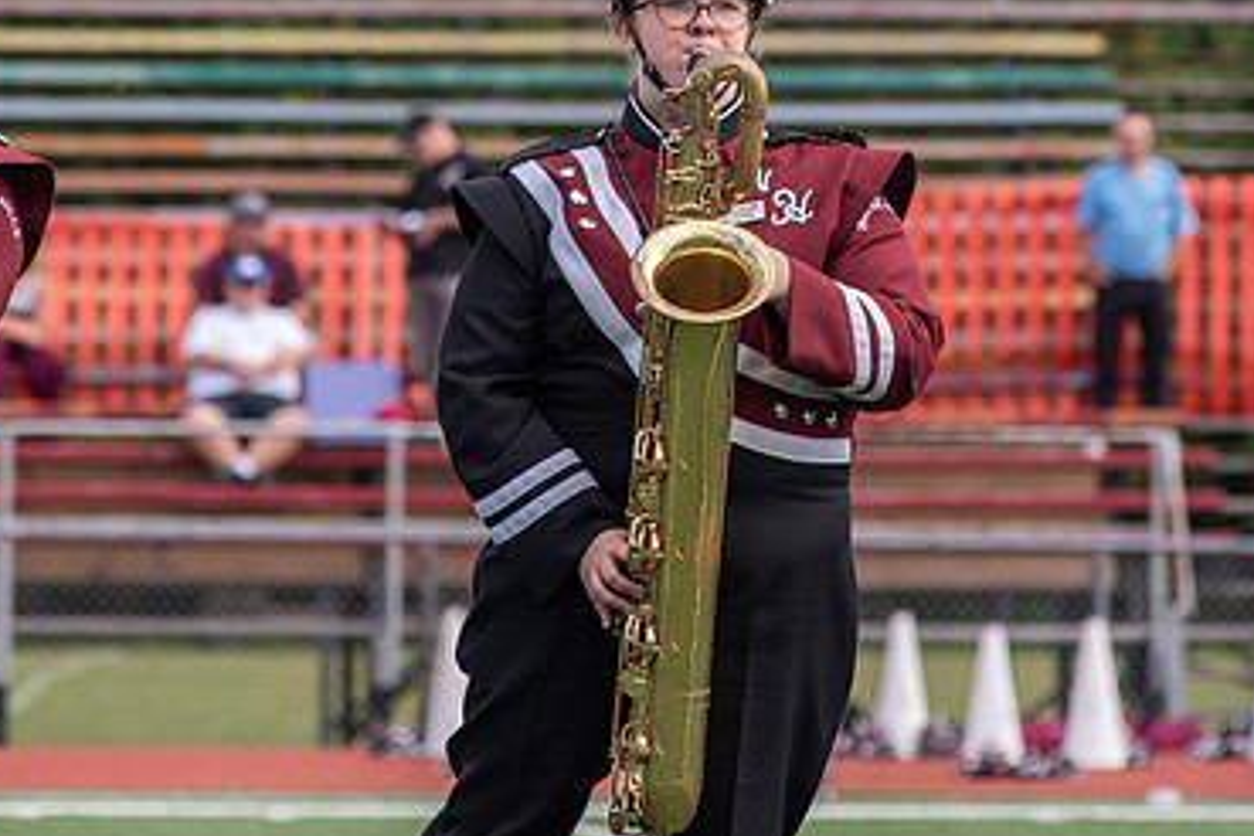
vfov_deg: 3.4
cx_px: 663
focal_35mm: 403
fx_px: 14037
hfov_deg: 5.1
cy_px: 13
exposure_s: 1/640
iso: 200
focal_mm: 200
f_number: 5.6
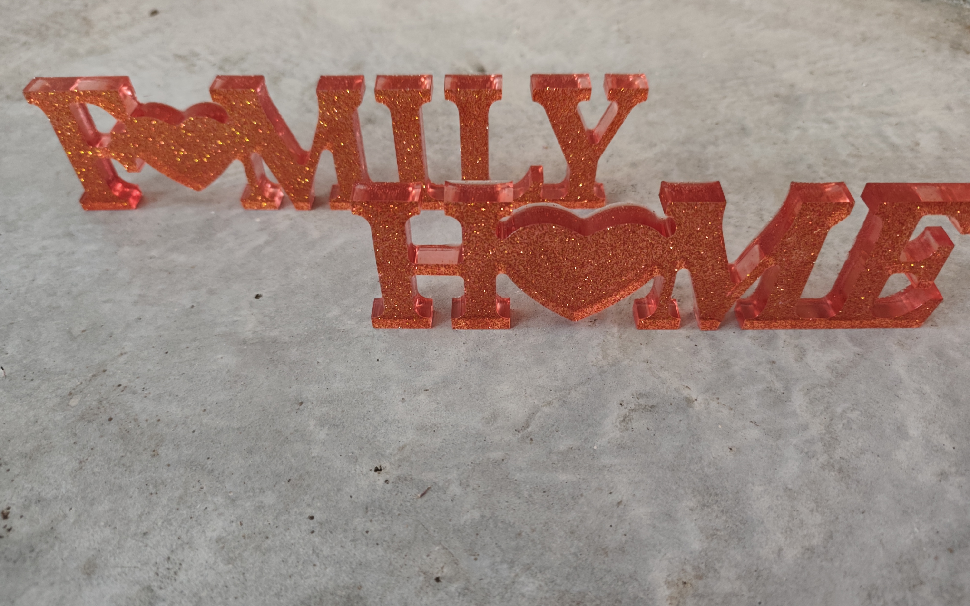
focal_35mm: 25
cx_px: 492
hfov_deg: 72.5
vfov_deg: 49.3
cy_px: 292
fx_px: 661
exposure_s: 1/25
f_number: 1.65
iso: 3200
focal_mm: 6.19
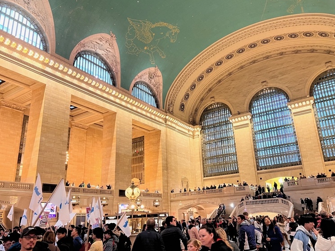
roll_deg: +2.1
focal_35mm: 28
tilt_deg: +16.2
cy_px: 132
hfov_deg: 63.4
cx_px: 180
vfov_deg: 49.7
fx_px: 271
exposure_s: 1/60
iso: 320
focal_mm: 5.7
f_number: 1.5
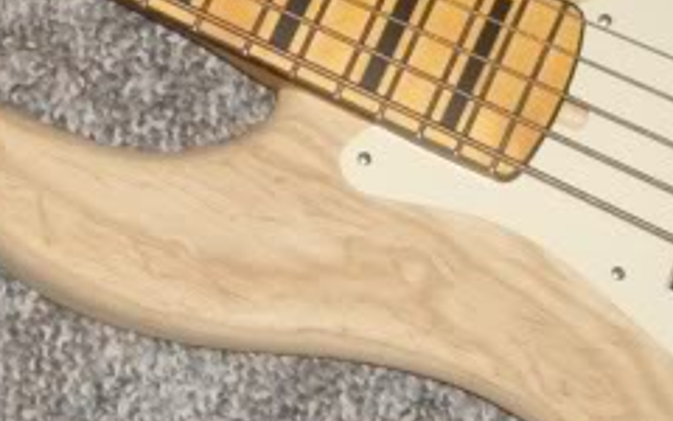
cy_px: -79
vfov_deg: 8.2
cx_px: 50
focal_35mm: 158
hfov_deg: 13.1
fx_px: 2898
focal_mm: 5.8
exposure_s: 1/60
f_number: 2.6
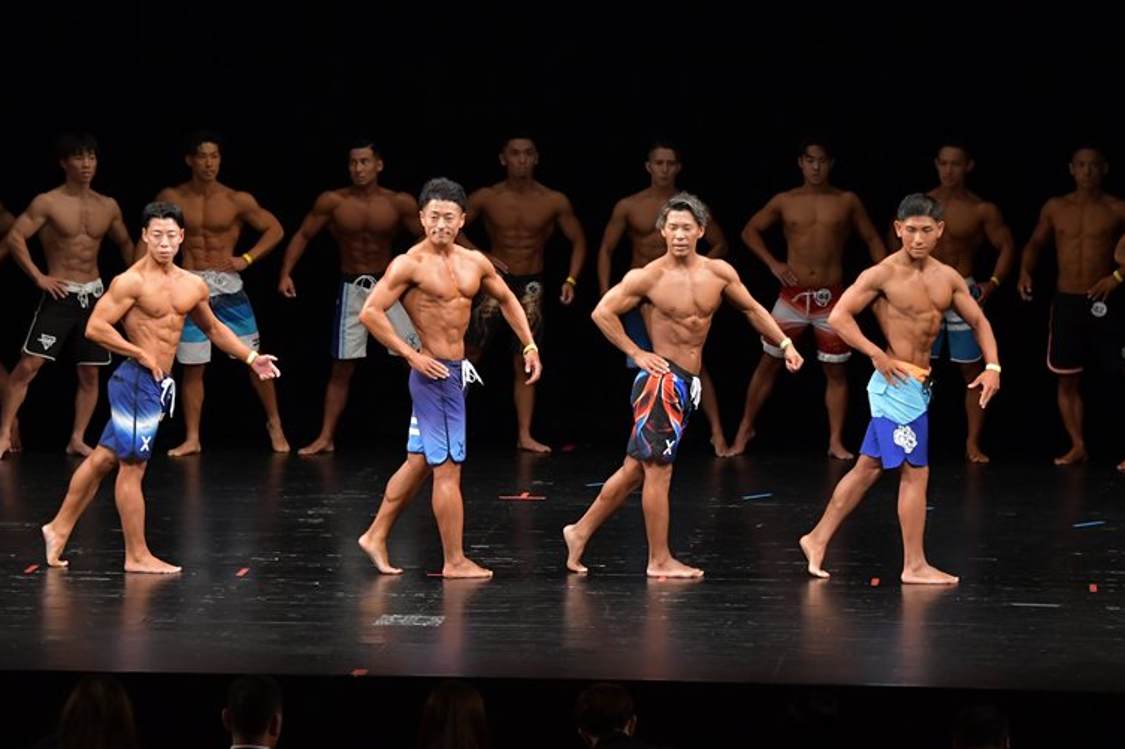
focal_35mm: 173
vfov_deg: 7.9
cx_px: 552
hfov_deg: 11.9
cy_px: 381
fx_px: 5403
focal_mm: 112
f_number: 5.6
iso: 3200
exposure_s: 1/400
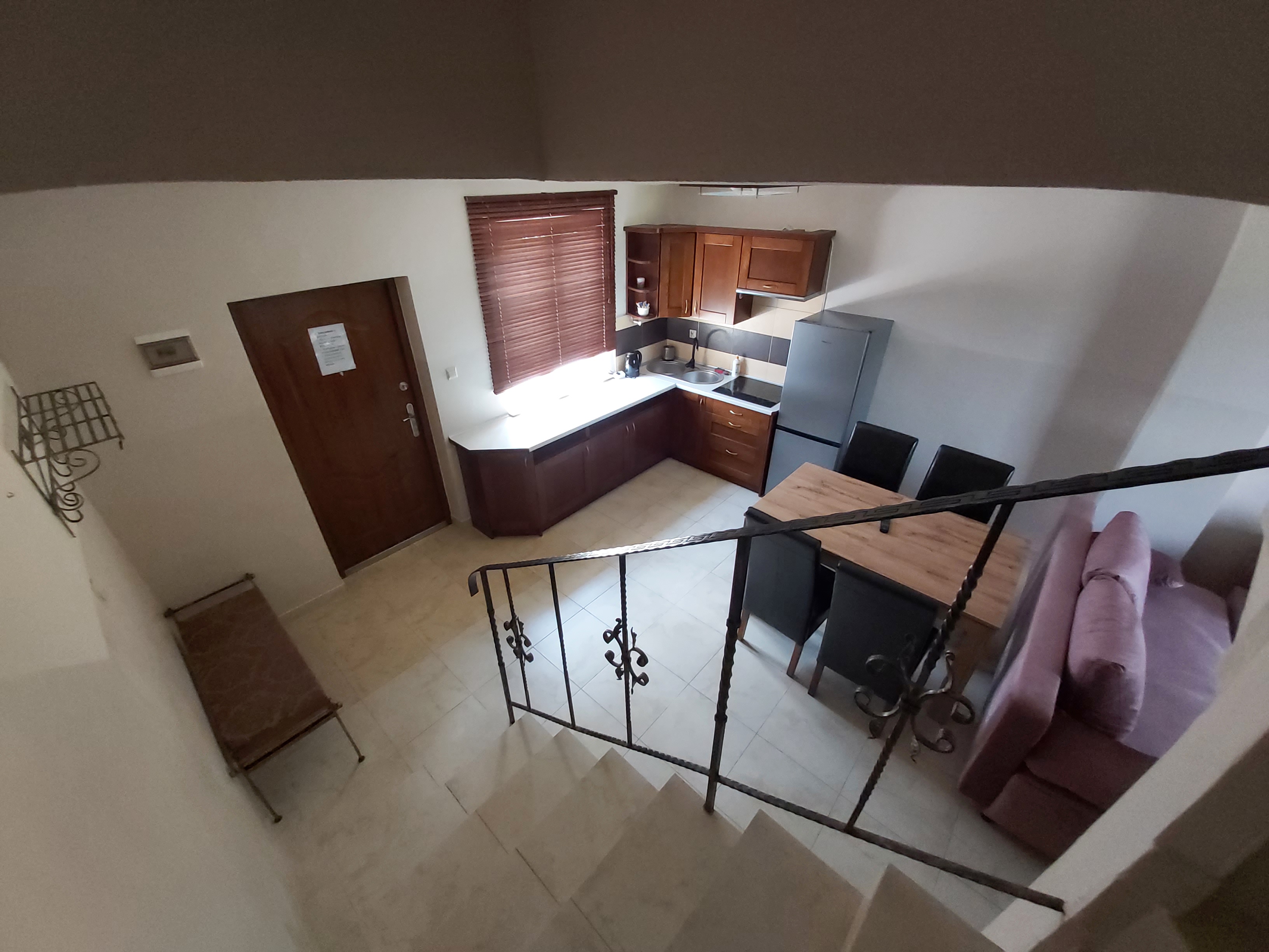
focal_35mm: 12
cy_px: 476
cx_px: 634
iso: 200
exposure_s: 1/33
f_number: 2.2
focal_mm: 1.42
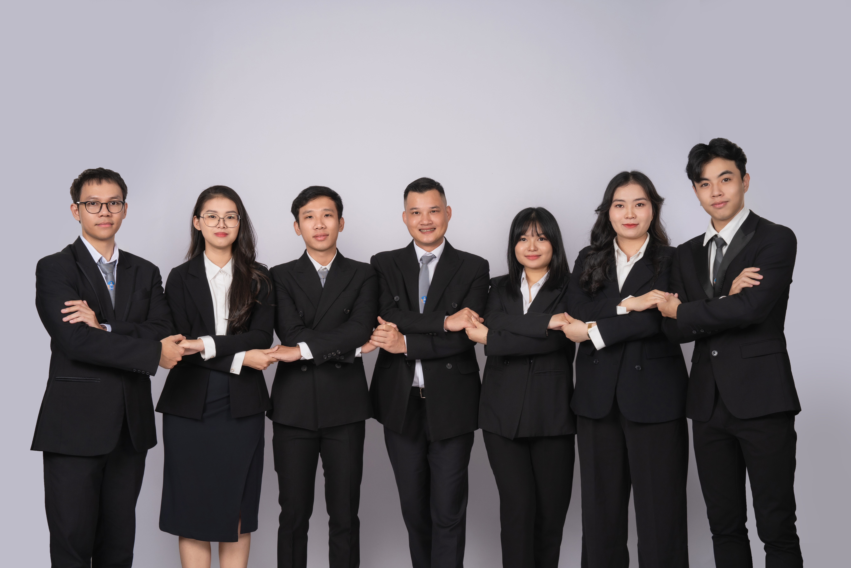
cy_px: 284
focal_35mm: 45
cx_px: 426
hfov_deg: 43.6
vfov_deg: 29.9
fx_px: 1064
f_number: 8
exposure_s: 1/200
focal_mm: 45
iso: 160
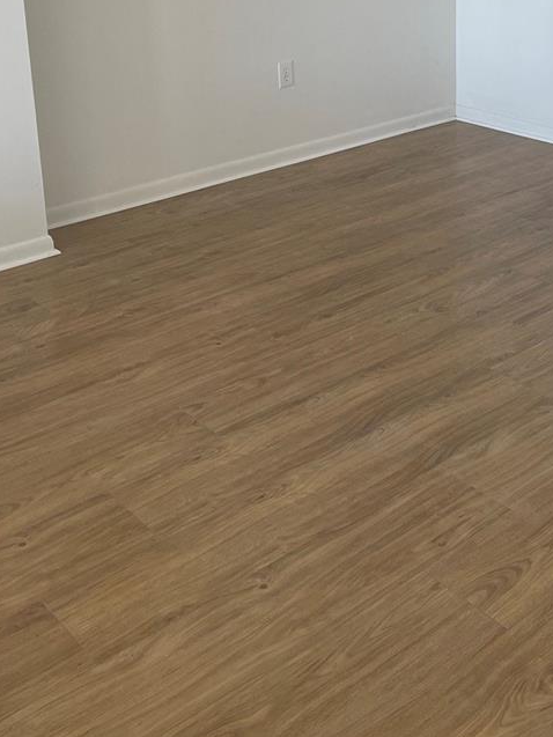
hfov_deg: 29.3
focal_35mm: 49
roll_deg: +1.4
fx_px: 1043
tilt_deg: -13.3
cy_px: 90
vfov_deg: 36.7
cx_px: 404
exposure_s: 1/121
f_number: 1.6
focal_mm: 4.2
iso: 64
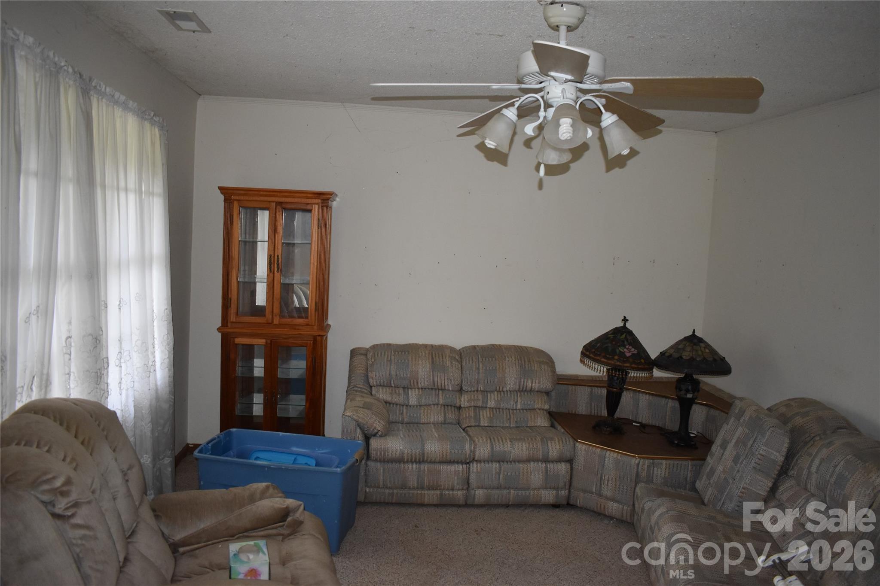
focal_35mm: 27
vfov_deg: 47.9
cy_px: 293
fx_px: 660
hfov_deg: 67.4
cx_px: 440
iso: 1400
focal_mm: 18
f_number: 3.5
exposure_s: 1/60
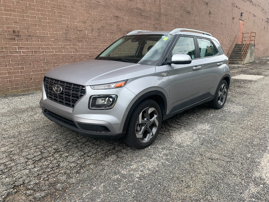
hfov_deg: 67.3
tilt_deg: -13.8
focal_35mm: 26
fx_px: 202
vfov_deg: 53.1
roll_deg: +1.3
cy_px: 101
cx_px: 134
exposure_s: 1/476
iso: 25
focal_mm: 4.25
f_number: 1.8
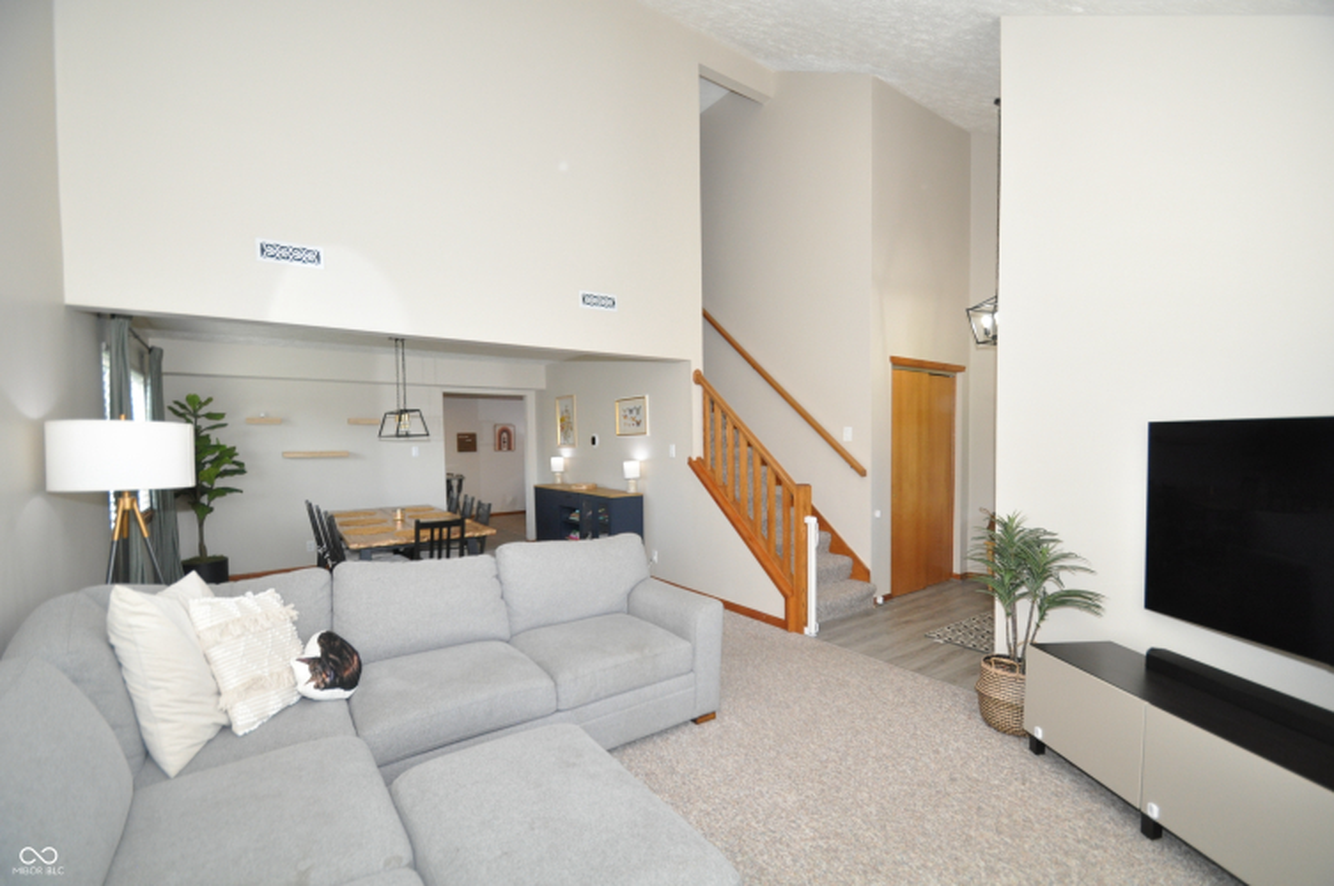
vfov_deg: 77.2
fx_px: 555
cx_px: 667
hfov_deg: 100.5
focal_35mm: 15
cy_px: 443
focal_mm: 10
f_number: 4
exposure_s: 1/60
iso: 800
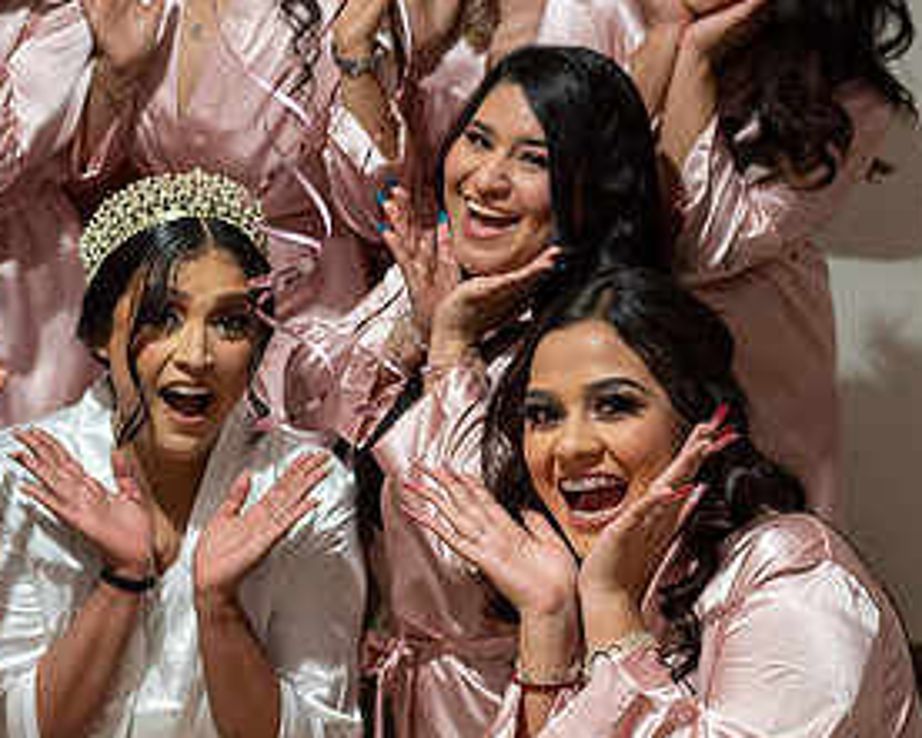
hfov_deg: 27.1
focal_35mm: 69
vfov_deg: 22.1
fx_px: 1884
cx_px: 224
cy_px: 269
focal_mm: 35
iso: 1600
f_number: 3.5
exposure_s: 1/125
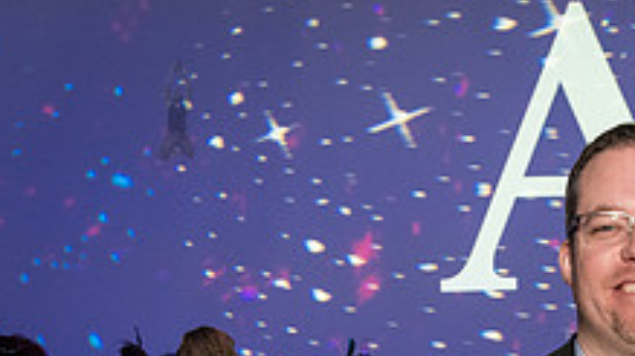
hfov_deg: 23.0
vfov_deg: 13.3
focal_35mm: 86
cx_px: 736
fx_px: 1448
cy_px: 528
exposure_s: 1/160
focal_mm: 31
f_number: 4.5
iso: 5000
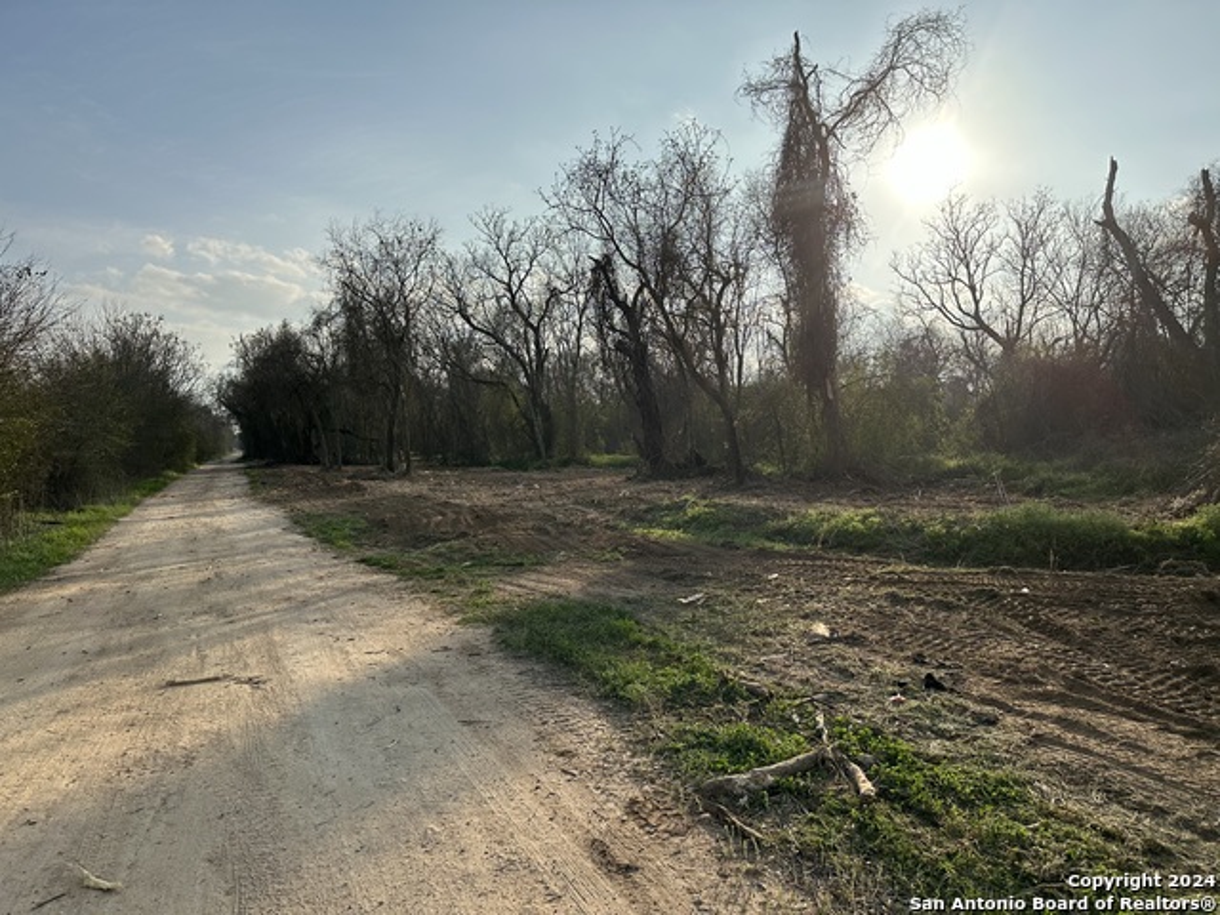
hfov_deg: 71.6
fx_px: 846
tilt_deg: -2.5
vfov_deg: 56.8
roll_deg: +2.0
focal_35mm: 24
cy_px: 458
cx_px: 610
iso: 80
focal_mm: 6.86
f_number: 1.78
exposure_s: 1/7042
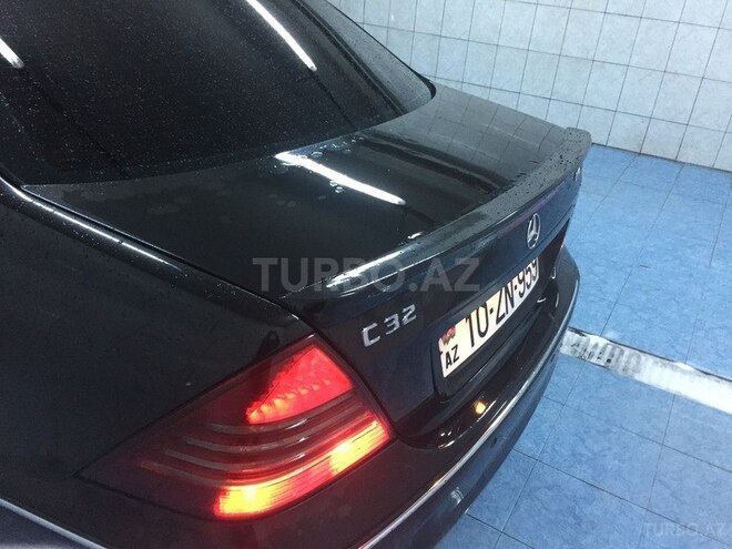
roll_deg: -4.6
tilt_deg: -29.3
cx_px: 366
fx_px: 613
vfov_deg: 48.2
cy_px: 274
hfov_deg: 61.7
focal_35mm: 29
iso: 250
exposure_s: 1/25
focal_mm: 4.15
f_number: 2.2
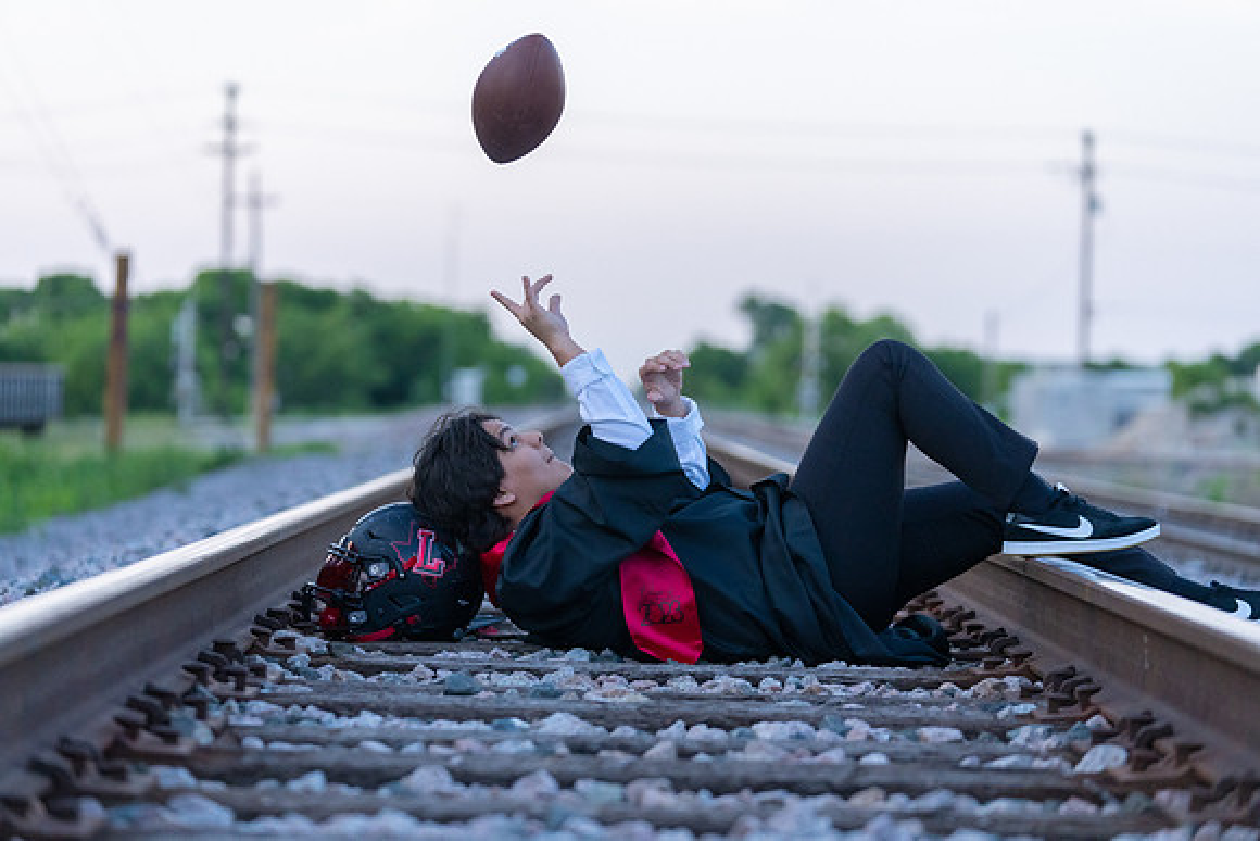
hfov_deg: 17.5
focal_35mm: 117
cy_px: 420
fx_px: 4096
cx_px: 630
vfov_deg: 11.7
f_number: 3.2
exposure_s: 1/1000
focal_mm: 117
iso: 3200
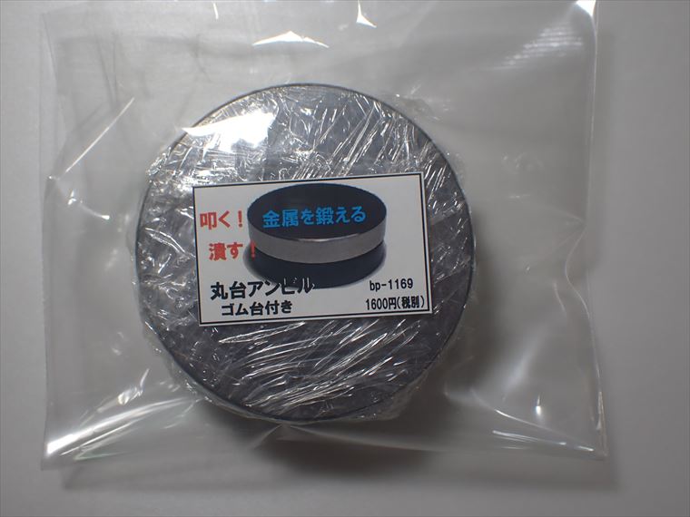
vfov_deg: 35.1
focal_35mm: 41
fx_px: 817
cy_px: 258
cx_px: 345
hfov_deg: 45.8
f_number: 4
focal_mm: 7.31
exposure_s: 1/160
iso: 125
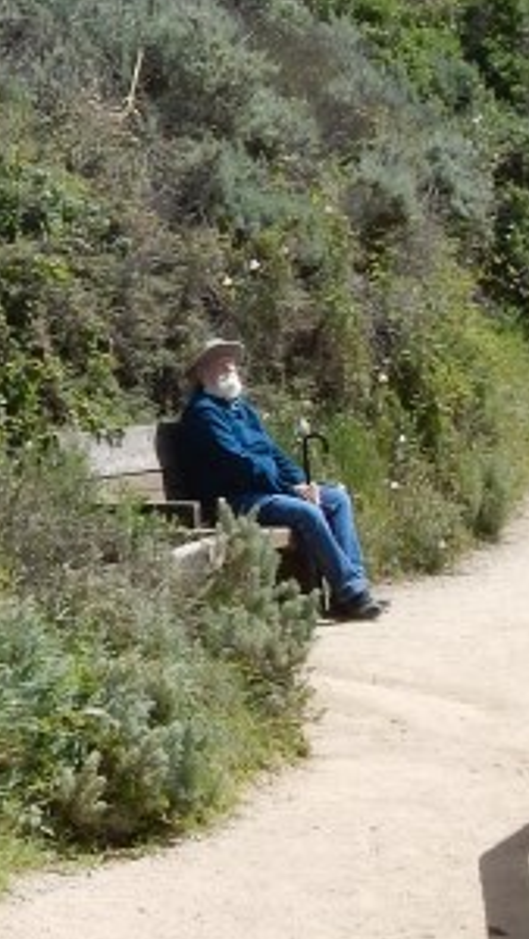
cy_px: 116
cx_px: -91
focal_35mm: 134
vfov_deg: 15.8
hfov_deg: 9.0
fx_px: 3338
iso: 125
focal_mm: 6.4
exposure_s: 1/1000
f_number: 4
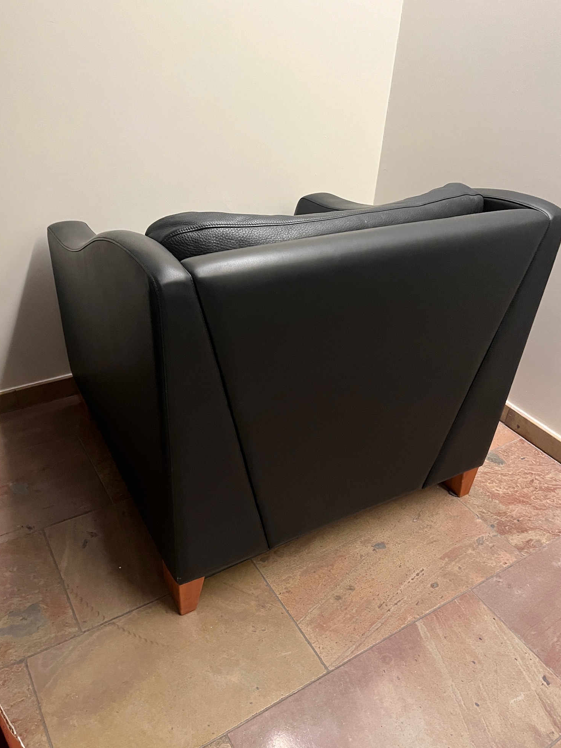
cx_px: 283
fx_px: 583
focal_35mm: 27
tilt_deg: -33.9
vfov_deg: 65.3
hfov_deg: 51.4
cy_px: 385
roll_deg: -5.0
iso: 500
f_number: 1.6
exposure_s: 1/50
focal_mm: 5.1
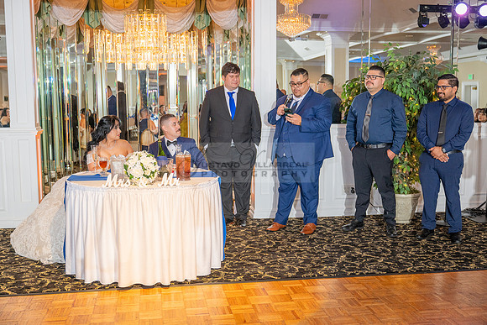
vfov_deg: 33.4
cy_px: 162
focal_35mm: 40
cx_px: 244
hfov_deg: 48.4
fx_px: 541
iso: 640
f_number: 2.8
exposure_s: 1/160
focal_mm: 40
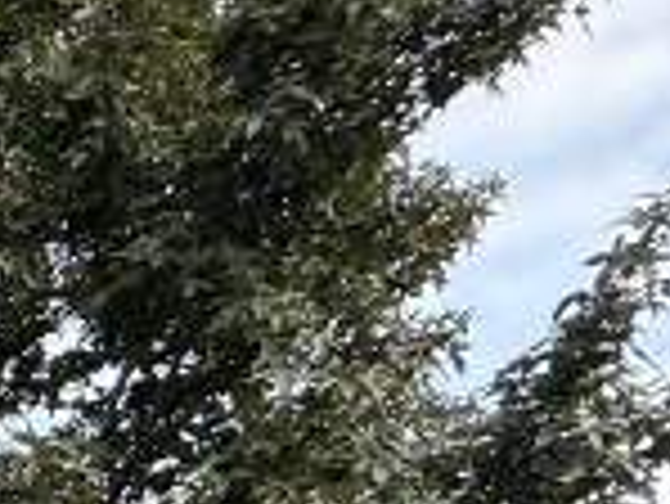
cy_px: 1188
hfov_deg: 14.2
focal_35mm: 75
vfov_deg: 14.1
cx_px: -1025
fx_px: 1453
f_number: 2.2
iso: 50
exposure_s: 1/799
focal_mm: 2.22
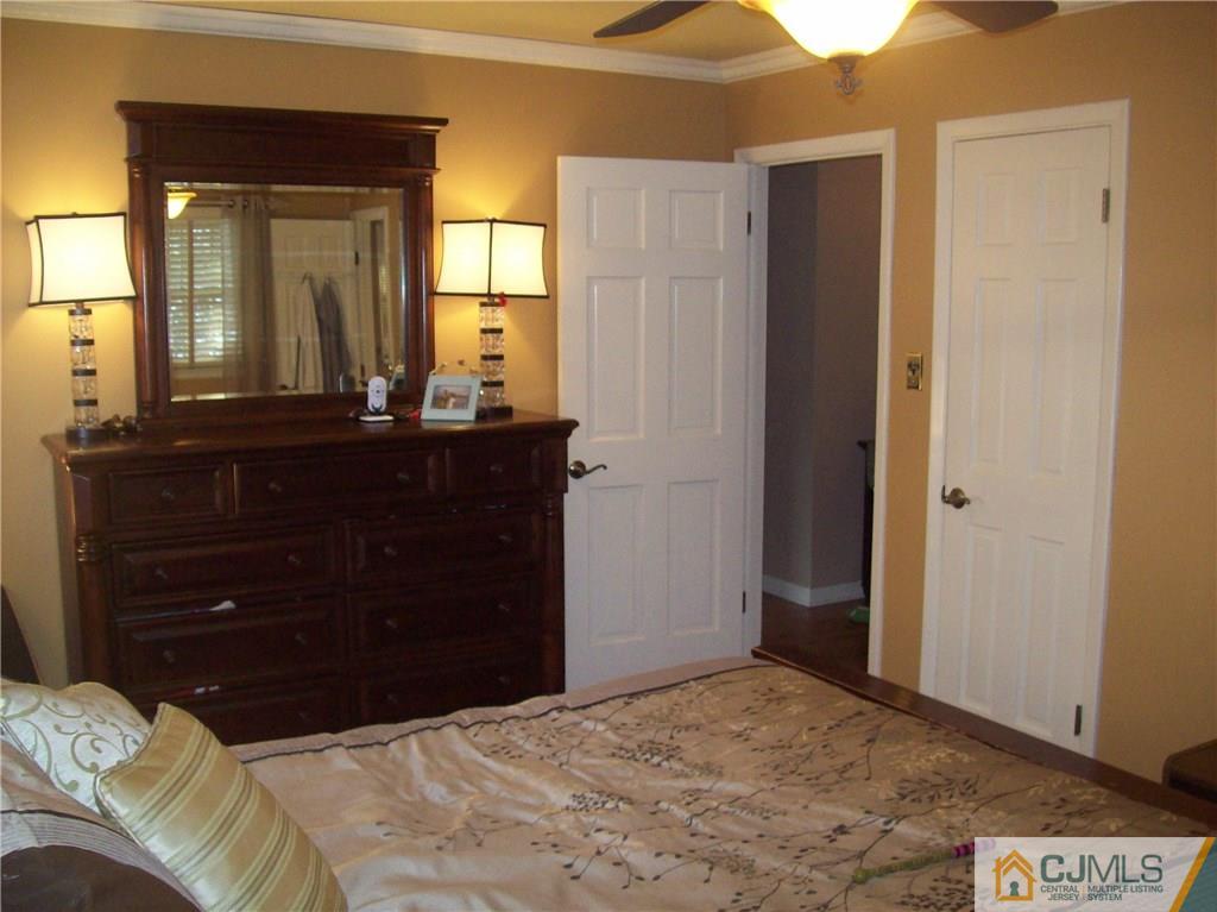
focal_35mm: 36
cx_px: 608
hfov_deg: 51.4
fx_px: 1265
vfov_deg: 39.6
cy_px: 456
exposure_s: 1/64
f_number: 2.7
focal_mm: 6
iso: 200
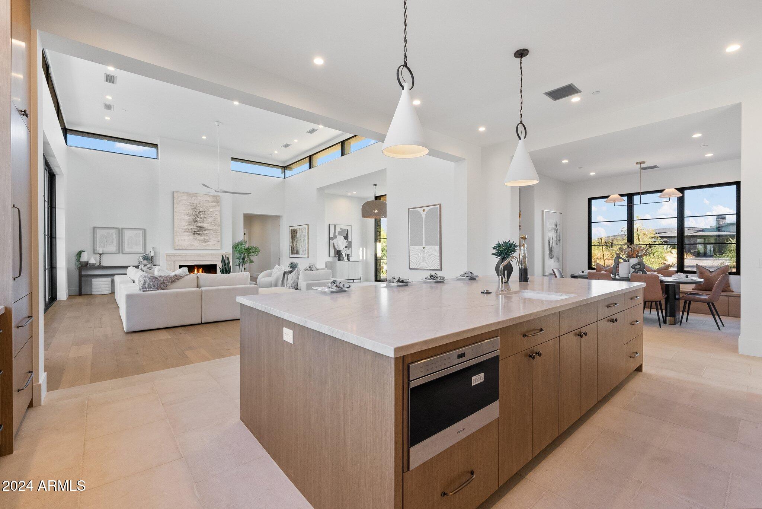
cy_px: 254
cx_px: 381
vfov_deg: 77.4
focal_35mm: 15
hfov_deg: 100.4
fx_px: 318
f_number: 8
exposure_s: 1/320
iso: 2500
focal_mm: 15
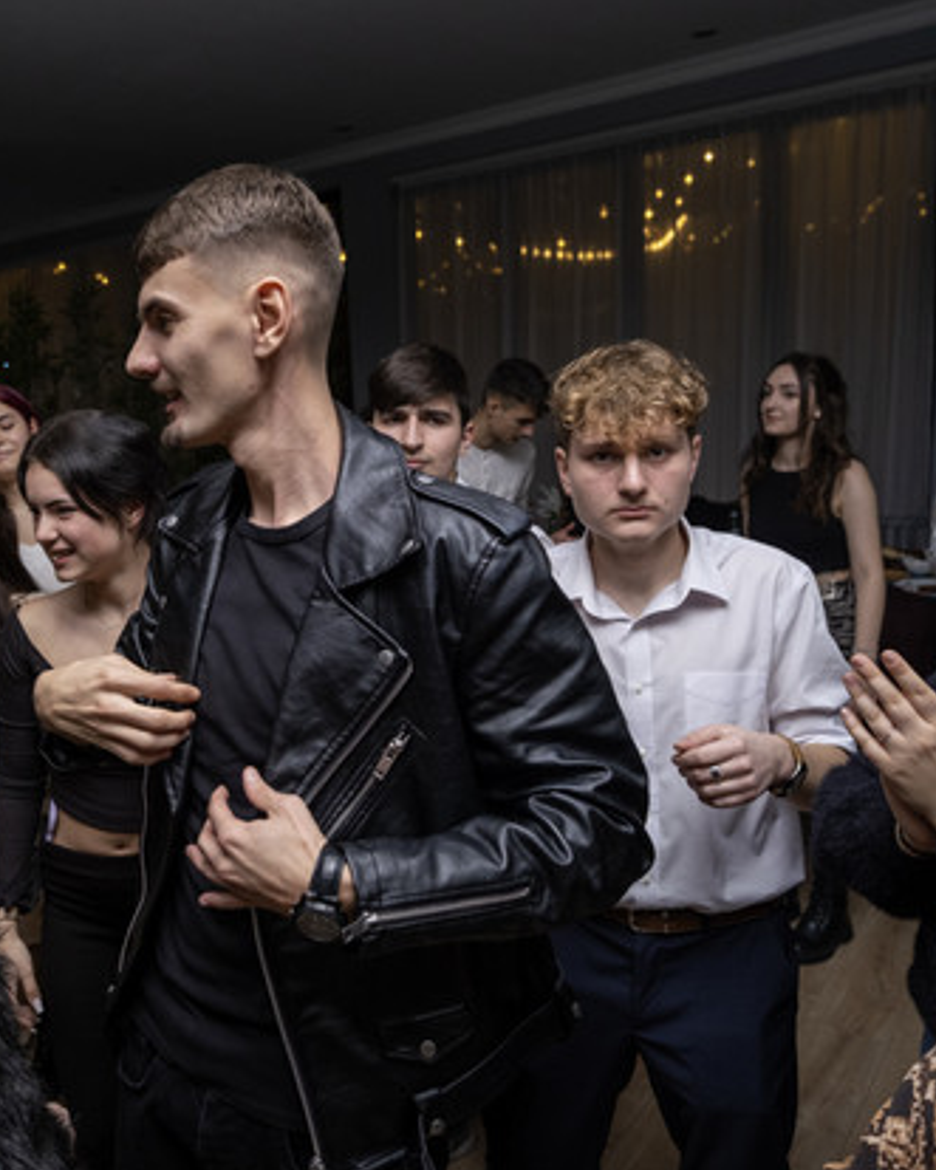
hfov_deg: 48.7
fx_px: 1005
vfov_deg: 60.5
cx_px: 280
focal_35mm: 29
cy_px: 578
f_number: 2.2
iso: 640
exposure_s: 1/100
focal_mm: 13
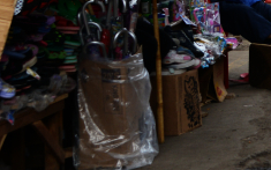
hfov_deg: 9.2
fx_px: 1603
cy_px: -130
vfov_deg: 5.9
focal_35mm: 217
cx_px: 498
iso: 250
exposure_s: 1/640
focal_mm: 50
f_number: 4.5
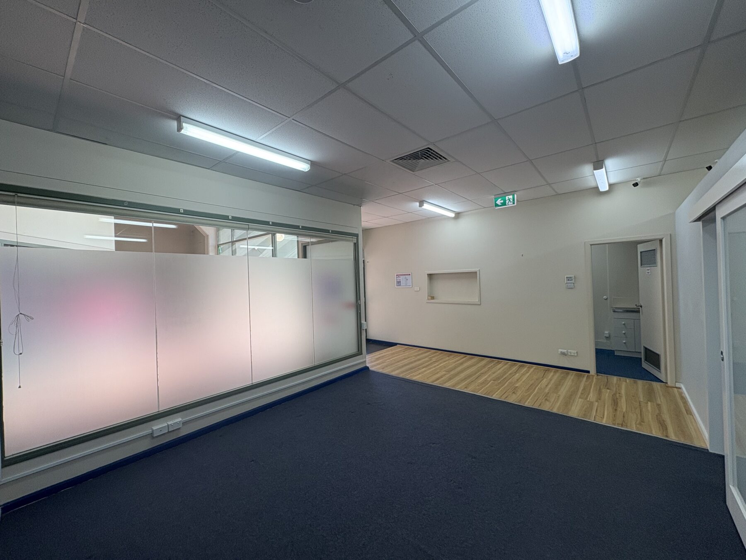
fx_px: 302
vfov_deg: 85.7
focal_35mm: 14
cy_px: 280
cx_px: 373
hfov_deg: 102.1
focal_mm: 2.22
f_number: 2.2
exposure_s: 1/100
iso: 64
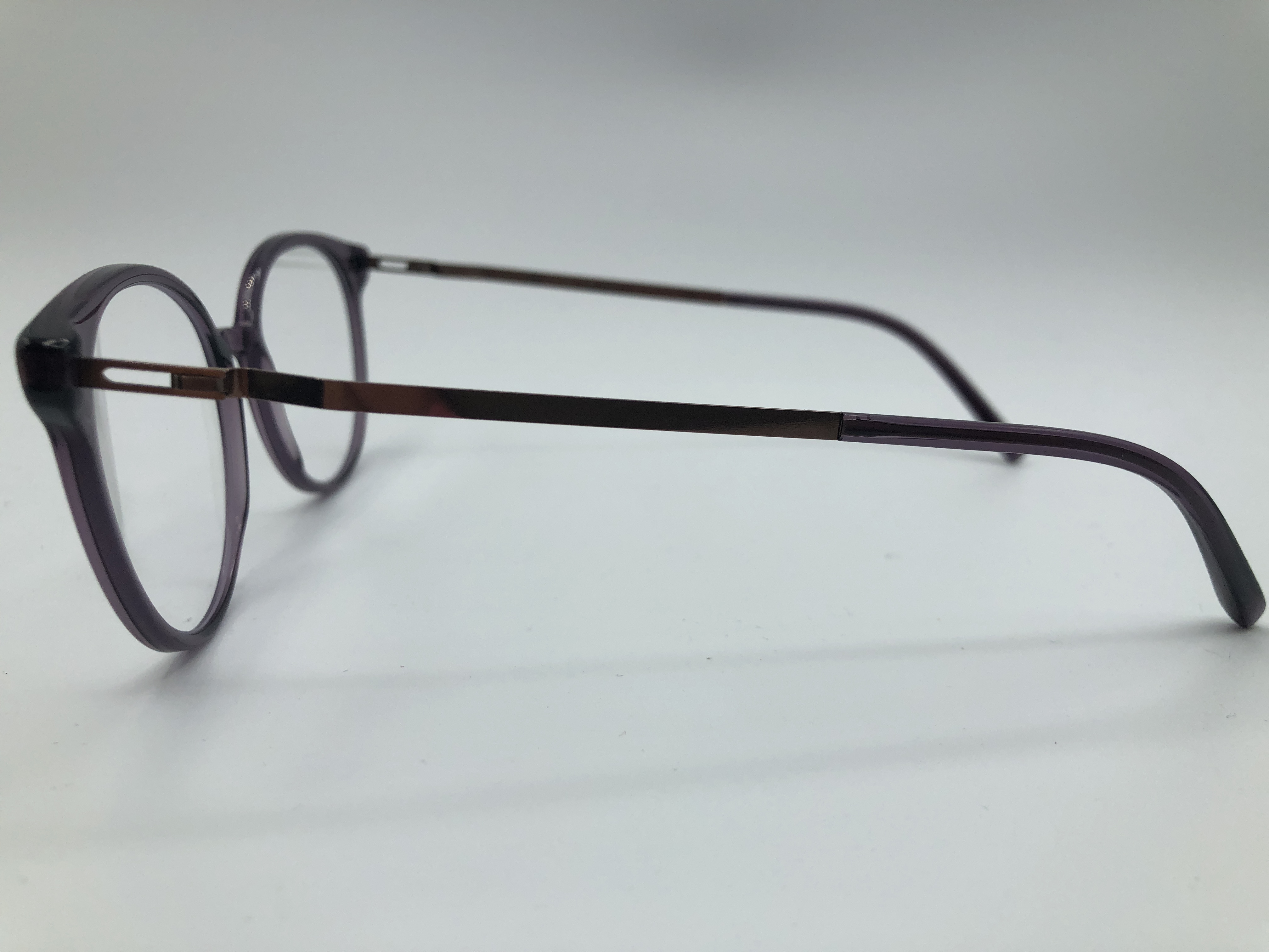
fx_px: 1026
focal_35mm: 28
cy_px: 476
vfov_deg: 49.7
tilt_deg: -10.7
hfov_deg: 63.4
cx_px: 634
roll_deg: +0.3
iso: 32
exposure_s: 1/1021
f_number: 1.8
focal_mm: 4
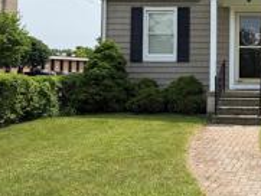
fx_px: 400
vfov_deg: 27.2
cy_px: 52
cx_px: 265
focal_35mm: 53
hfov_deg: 32.9
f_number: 1.78
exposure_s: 1/3759
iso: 100
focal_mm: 6.76
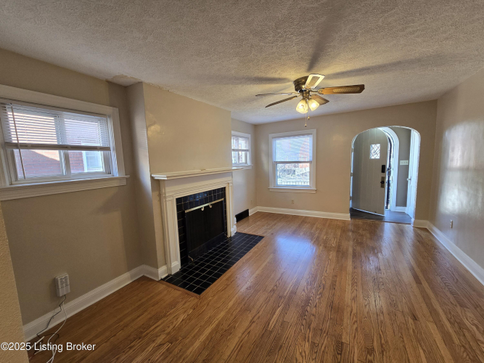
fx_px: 182
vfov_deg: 89.9
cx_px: 242
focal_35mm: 13
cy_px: 182
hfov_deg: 106.2
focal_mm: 2.2
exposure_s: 1/60
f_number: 2.2
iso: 80
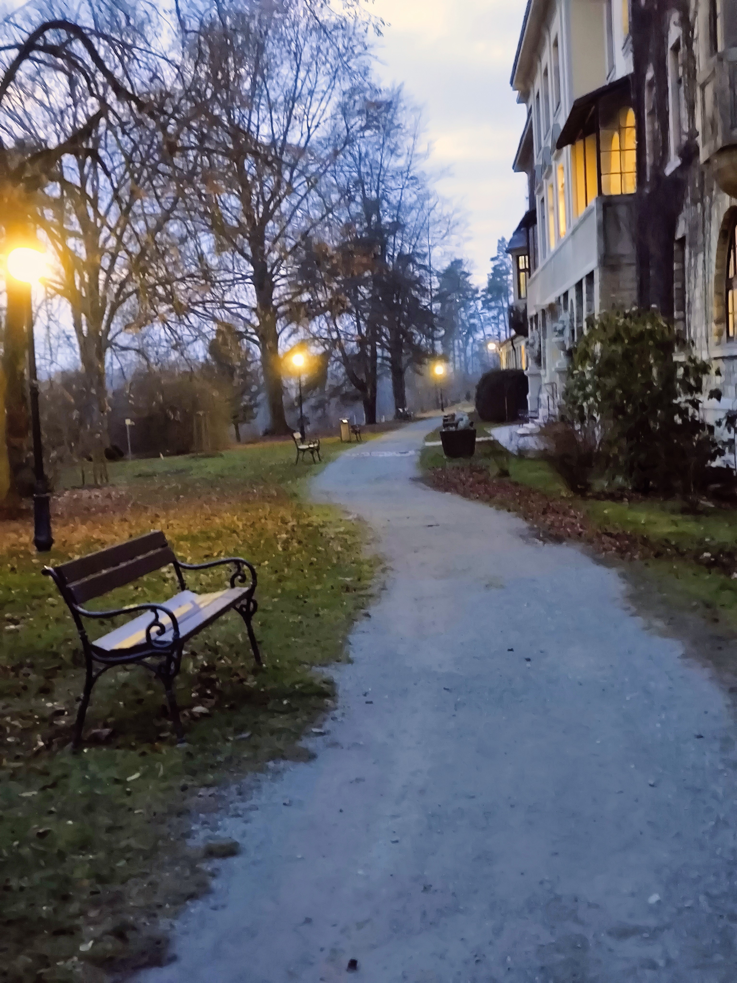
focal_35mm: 50
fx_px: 1419
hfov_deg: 29.1
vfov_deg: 38.2
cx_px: 368
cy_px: 492
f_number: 1.9
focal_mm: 7.1
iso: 3200
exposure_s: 1/33.3
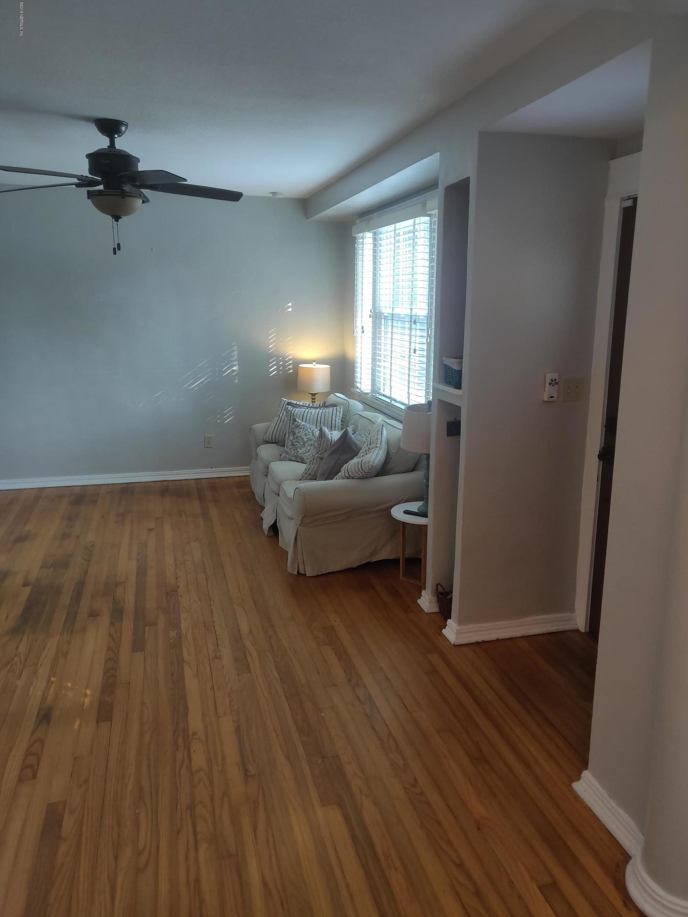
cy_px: 458
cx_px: 344
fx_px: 663
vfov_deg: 69.4
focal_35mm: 25
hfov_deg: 54.9
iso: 320
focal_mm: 4.25
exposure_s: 1/33
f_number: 1.7
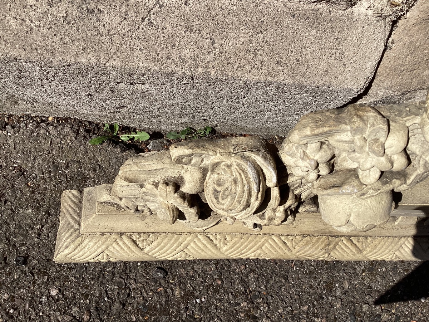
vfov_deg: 45.4
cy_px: 161
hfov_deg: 58.4
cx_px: 214
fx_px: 384
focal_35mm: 31
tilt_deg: -77.7
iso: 25
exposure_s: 1/2037
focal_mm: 3.3
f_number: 2.4
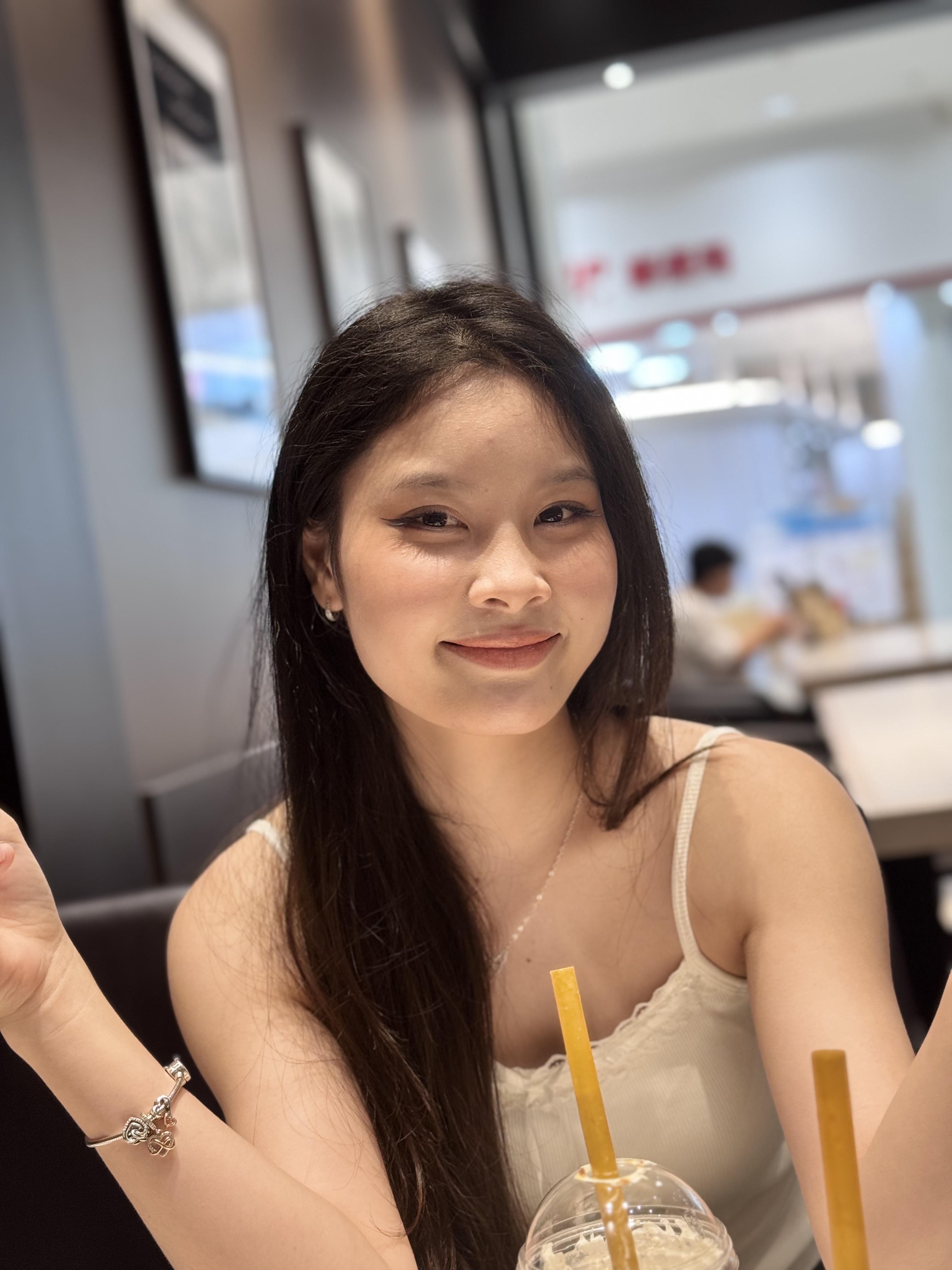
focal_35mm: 48
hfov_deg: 30.3
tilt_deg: -0.6
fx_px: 1760
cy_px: 635
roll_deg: +8.4
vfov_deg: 39.7
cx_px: 476
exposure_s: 1/60
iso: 100
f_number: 1.78
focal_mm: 6.76
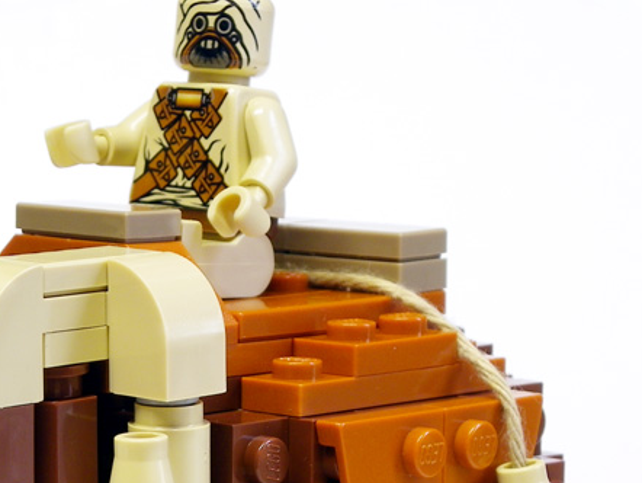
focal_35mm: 190
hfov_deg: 10.4
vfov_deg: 7.8
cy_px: 464
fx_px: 3526
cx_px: 158
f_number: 4
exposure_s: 1/4
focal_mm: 14.9
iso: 50
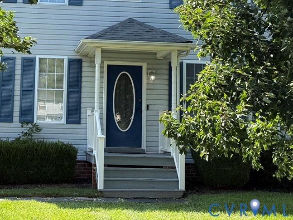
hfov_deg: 25.3
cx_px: 69
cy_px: 48
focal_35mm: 76
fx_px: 643
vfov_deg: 19.2
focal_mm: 6.76
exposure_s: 1/1330
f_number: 1.78
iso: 100
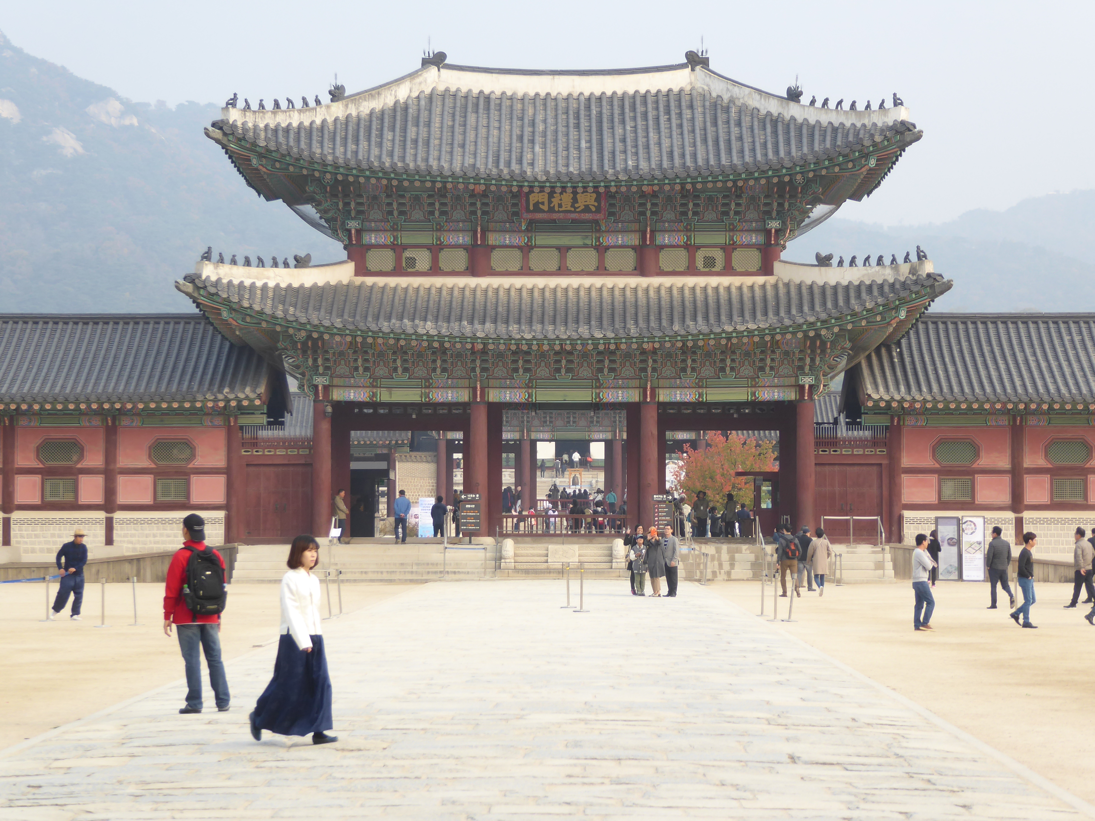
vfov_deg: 12.7
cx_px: 548
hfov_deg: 16.8
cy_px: 410
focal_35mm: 117
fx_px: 3701
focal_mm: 19
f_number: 5.1
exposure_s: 1/100
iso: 80
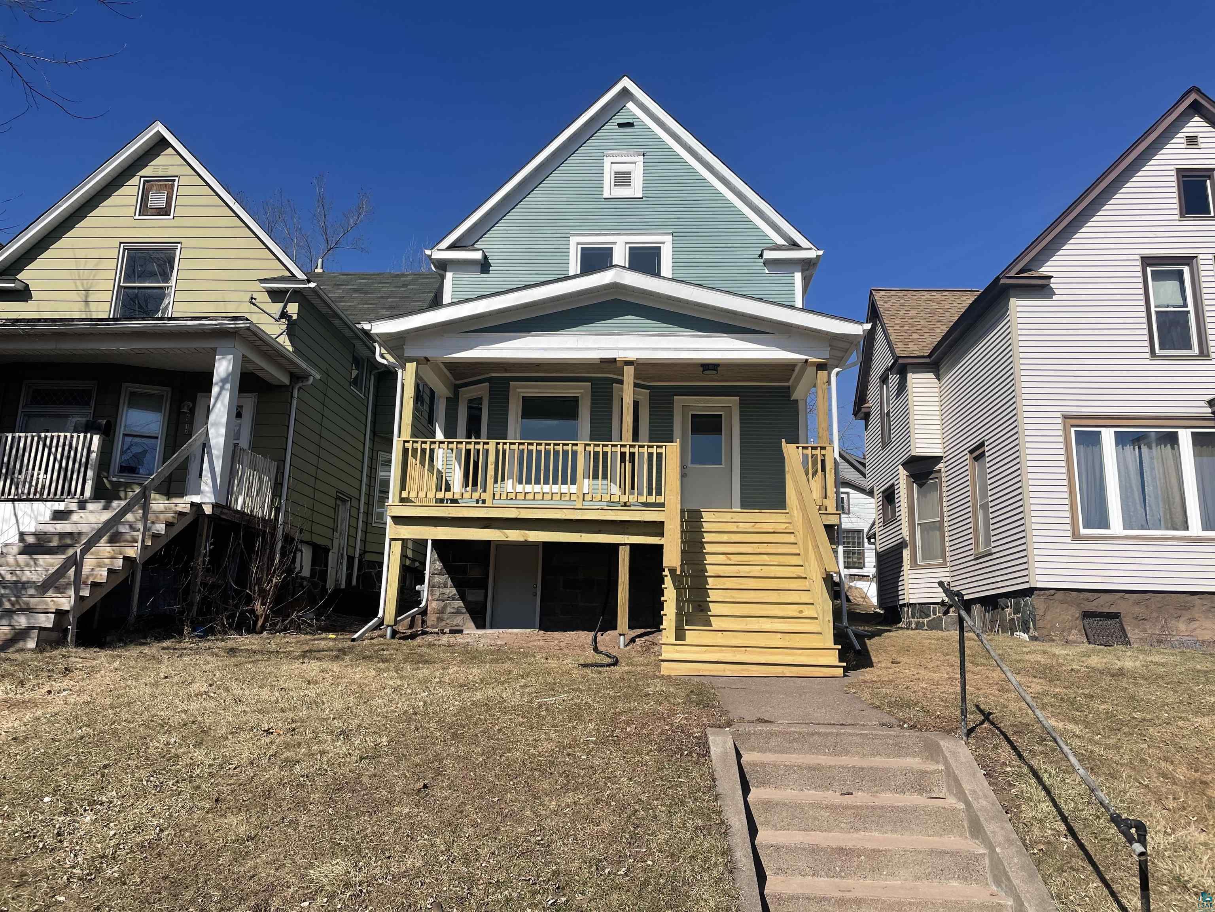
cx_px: 608
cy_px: 456
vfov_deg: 53.1
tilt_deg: +12.0
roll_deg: -1.3
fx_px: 913
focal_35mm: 26
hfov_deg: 67.3
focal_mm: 4.2
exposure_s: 1/4831
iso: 32
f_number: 1.6
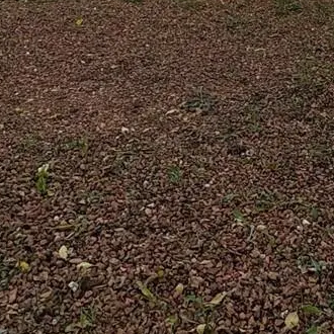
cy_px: -114
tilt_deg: -2.5
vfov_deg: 24.5
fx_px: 655
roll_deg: +0.8
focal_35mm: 60
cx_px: 333
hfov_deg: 27.0
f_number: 2.2
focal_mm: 2.22
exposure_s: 1/340
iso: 64
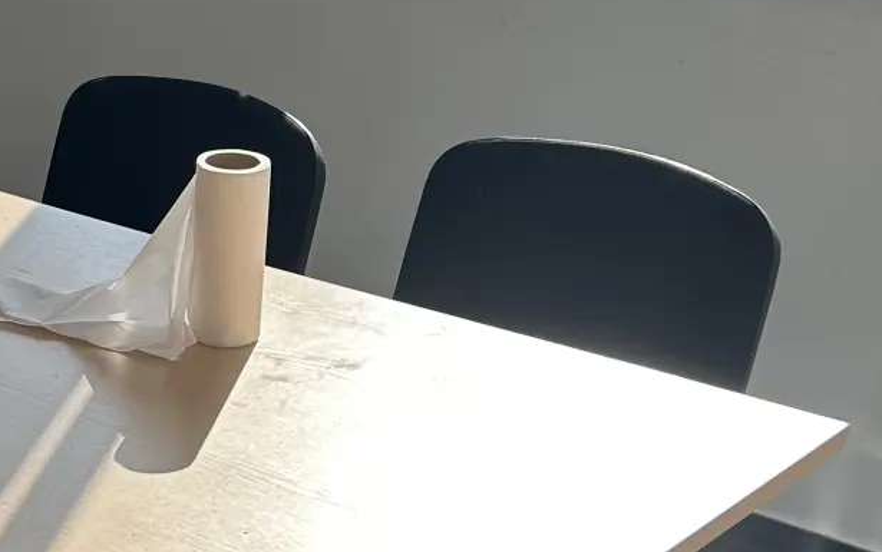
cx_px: -116
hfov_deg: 22.5
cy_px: 508
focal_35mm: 86
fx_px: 2068
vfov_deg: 15.0
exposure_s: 1/833
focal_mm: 5.7
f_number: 1.5
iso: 50
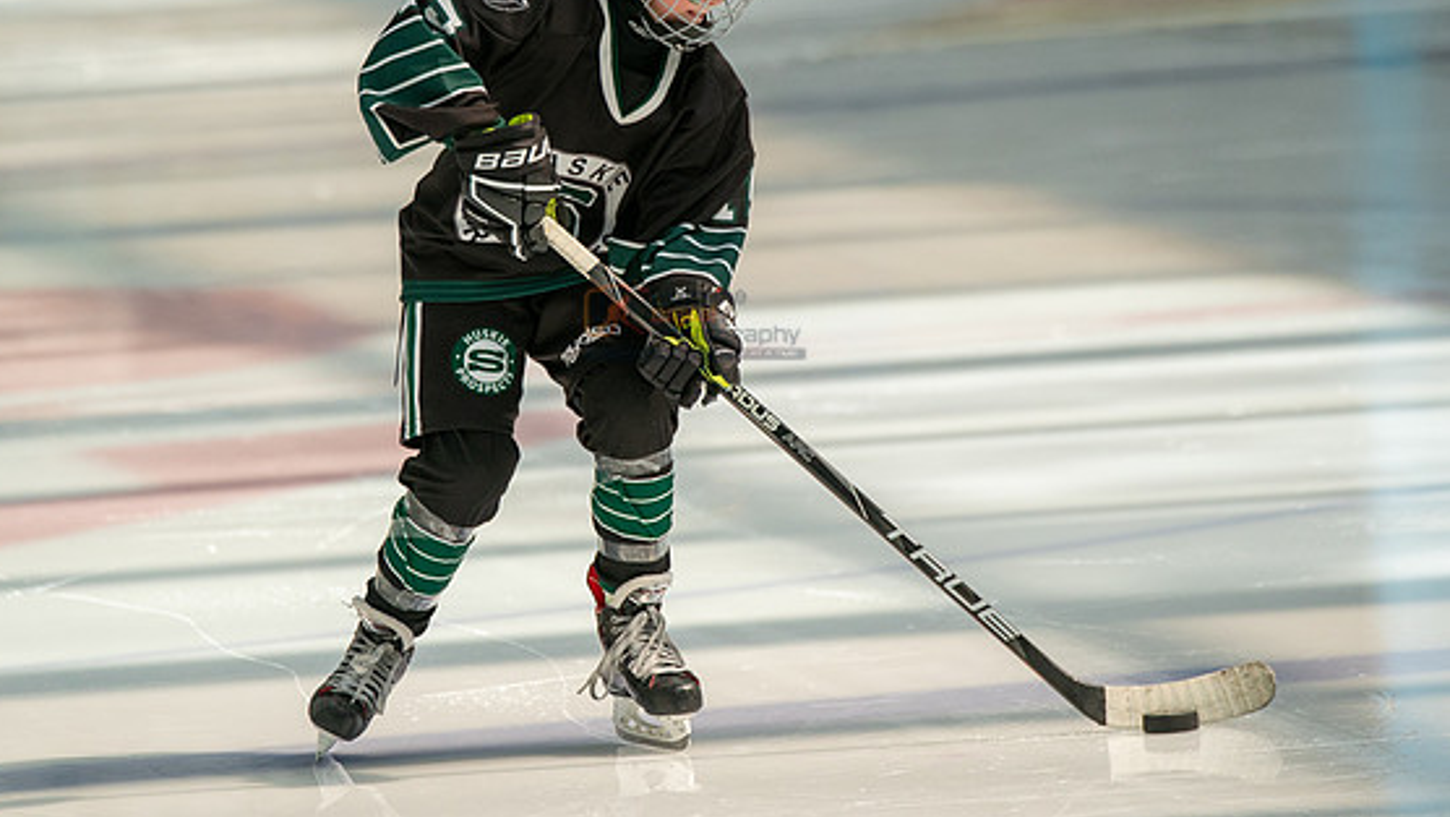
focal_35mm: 460
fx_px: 17690
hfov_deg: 4.7
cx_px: 580
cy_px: 291
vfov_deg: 2.6
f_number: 3.5
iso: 1600
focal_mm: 300
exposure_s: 1/4000
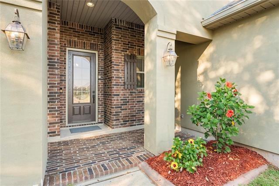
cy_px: 93
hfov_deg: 88.2
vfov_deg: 65.6
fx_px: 144
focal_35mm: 19
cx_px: 140
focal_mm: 18.6
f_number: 6.3
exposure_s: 1/8
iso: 100
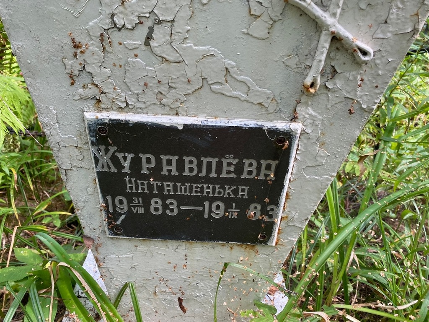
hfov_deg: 67.3
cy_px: 161
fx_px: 322
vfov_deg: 53.1
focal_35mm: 26
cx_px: 214
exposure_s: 1/121
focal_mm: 4.25
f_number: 1.8
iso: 80
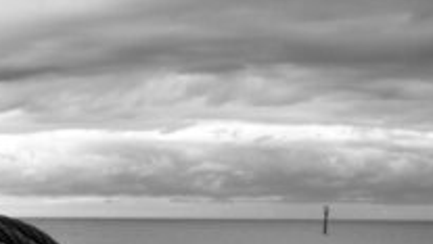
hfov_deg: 17.1
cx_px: -13
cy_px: 430
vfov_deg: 9.5
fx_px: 1402
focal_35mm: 122
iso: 200
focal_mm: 23
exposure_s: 1/170
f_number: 5.6
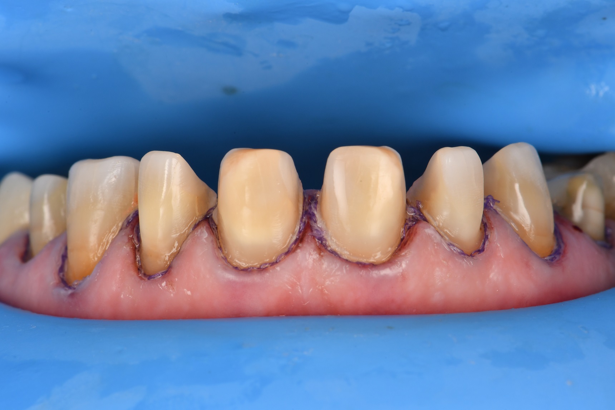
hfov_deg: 16.3
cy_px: 205
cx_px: 308
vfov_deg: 10.9
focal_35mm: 126
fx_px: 2152
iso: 200
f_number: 32
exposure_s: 1/160
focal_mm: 105
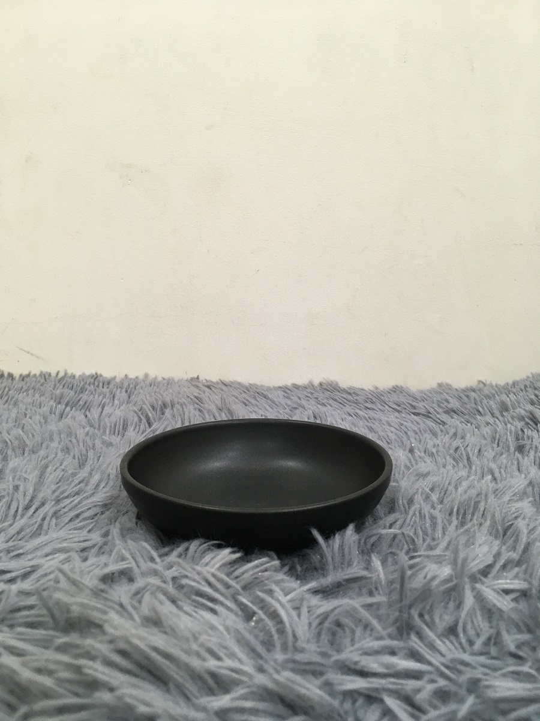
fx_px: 603
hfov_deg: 48.2
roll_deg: -0.6
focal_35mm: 29
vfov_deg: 61.7
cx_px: 270
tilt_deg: -11.1
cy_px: 360
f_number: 2.2
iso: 100
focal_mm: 4.15
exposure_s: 1/33
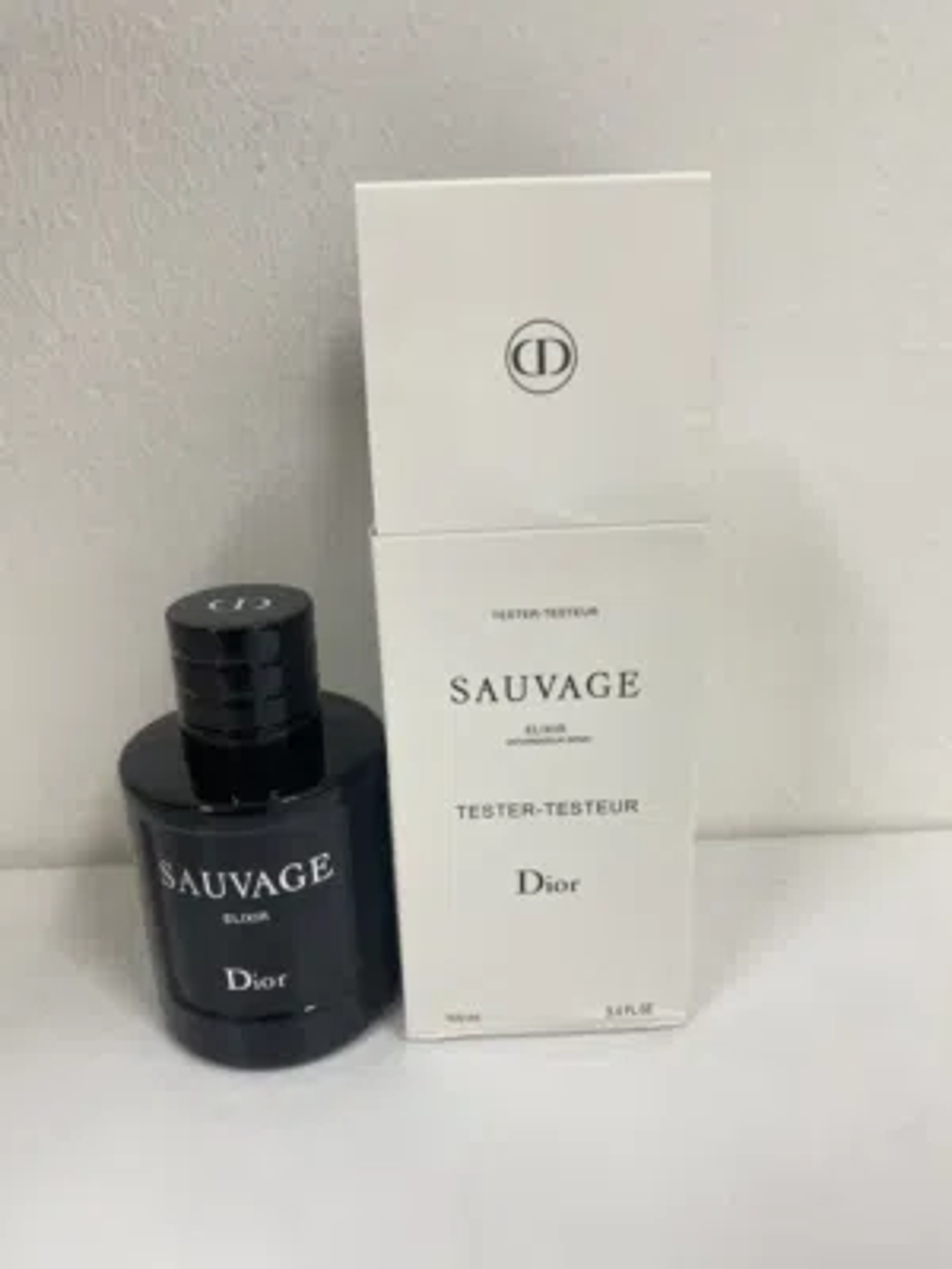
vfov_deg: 67.3
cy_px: 634
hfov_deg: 53.1
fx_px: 953
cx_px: 476
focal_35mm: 26
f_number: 1.8
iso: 125
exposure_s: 1/101
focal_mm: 4.25
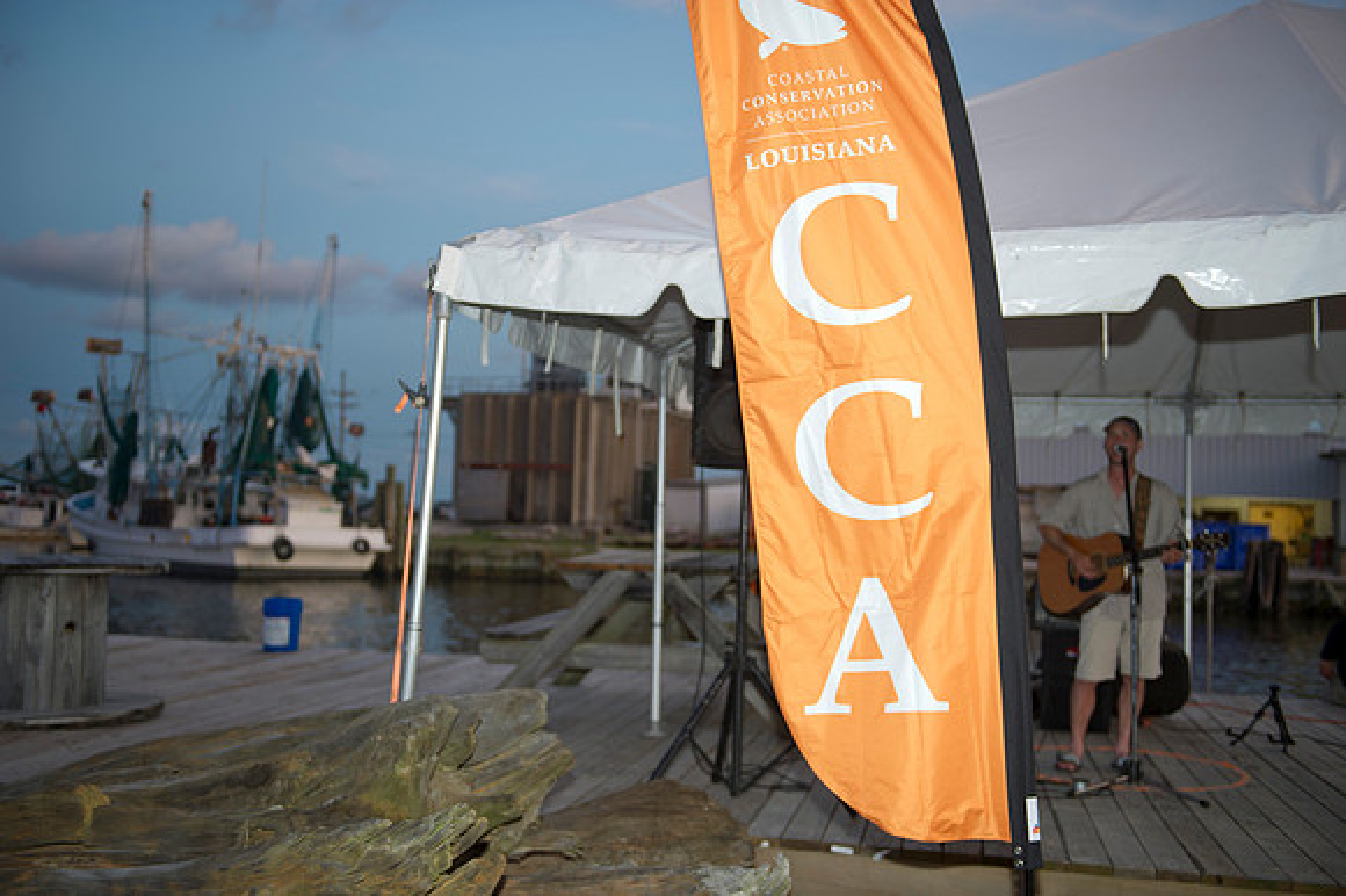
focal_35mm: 40
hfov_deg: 48.5
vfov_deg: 33.4
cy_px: 448
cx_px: 673
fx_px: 1495
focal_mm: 40
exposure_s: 1/50
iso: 125
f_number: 2.8
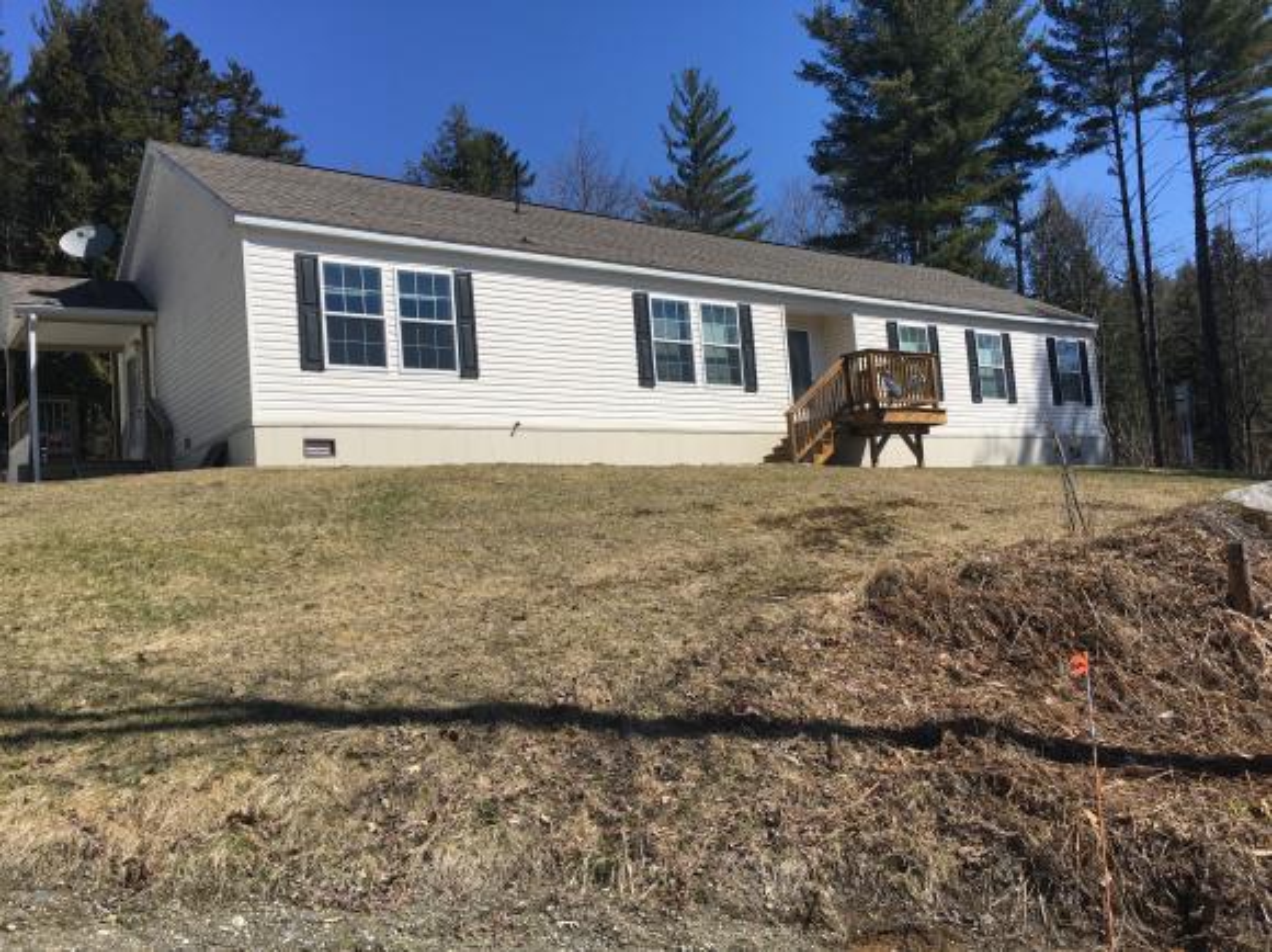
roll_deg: +2.9
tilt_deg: +5.0
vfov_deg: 48.2
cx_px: 636
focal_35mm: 29
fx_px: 1065
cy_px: 476
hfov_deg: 61.7
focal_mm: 4.15
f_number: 2.2
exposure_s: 1/1603
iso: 25
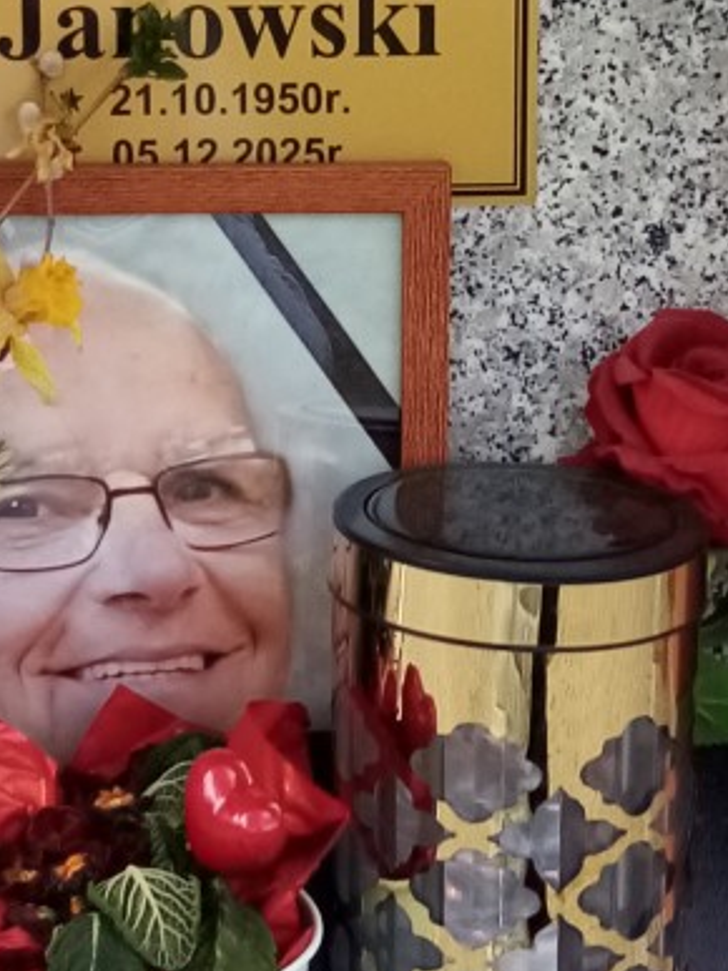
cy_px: 228
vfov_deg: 42.4
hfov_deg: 32.7
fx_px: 1206
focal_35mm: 43
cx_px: 151
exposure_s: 1/314
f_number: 1.8
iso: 111
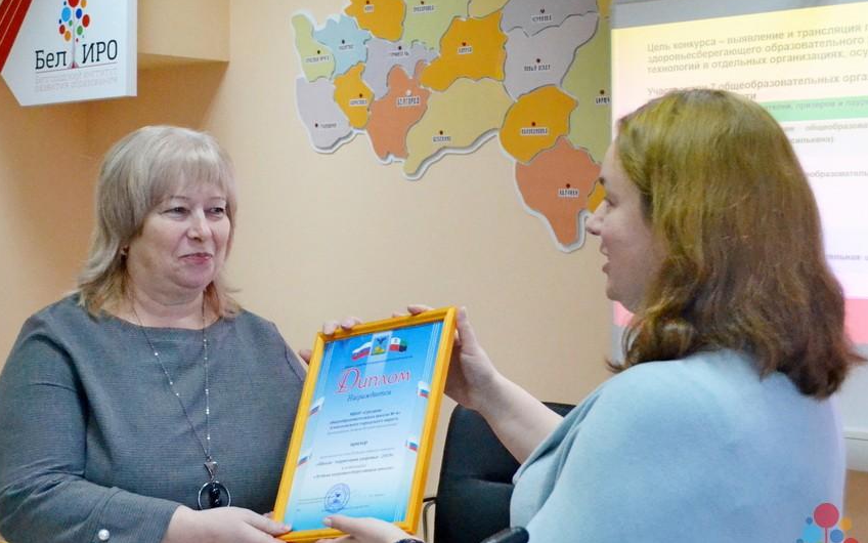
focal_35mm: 48
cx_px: 399
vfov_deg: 26.9
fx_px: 1135
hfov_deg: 41.8
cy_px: 289
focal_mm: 26
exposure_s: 1/250
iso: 3200
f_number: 4.2
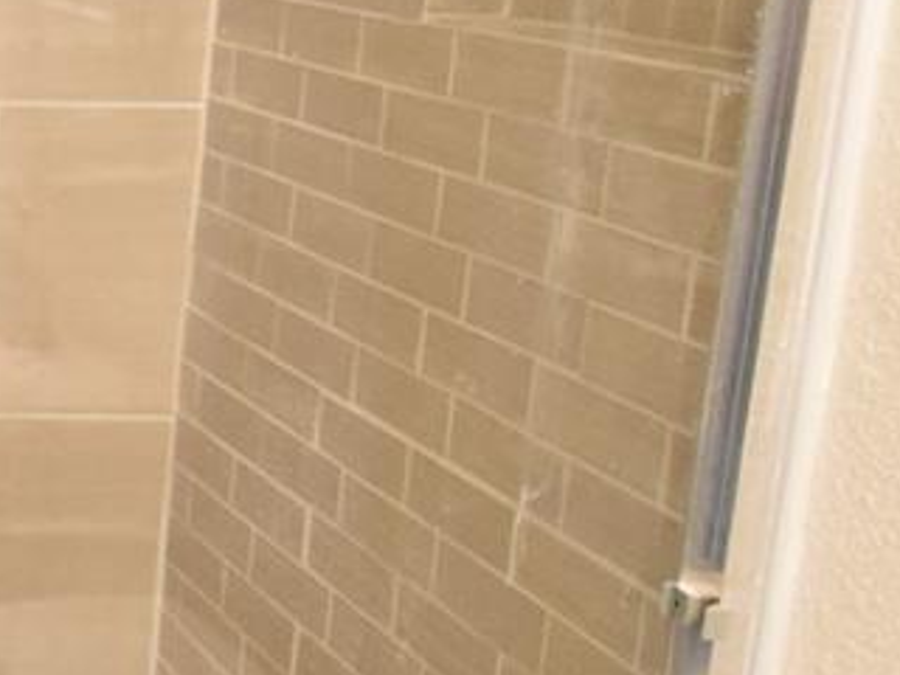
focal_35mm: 72
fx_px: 1872
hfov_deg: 21.3
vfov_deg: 20.4
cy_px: 245
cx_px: -562
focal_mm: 10
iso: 1600
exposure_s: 1/60
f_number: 3.5
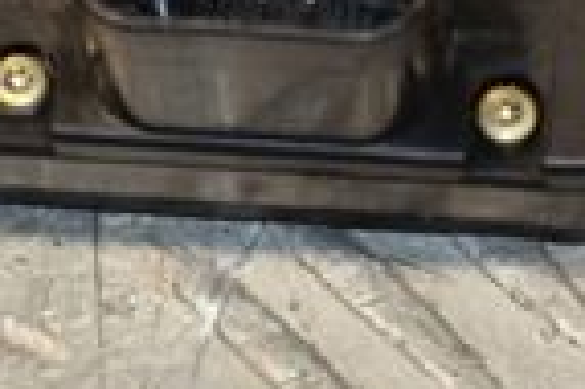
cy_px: -389
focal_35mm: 705
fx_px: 11447
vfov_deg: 1.9
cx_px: 196
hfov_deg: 2.9
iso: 800
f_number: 8
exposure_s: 1/200
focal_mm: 105
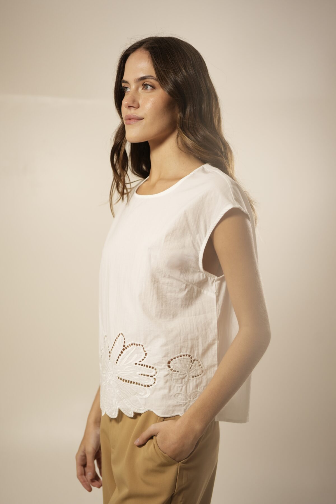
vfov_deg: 39.6
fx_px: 700
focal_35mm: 50
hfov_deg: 27.0
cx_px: 168
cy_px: 252
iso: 640
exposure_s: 1/125
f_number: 3.2
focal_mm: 50
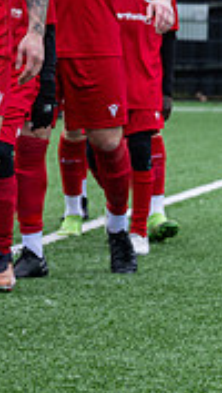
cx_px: -177
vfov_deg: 5.5
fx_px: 4057
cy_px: 44
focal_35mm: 389
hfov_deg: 3.1
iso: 250
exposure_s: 1/250
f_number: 5
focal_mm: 90
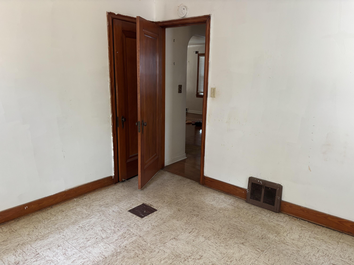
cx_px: 177
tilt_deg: -12.3
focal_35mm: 26
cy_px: 132
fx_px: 266
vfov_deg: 53.1
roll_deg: -0.5
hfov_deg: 67.3
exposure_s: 1/82
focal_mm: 5.96
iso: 125
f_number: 1.6
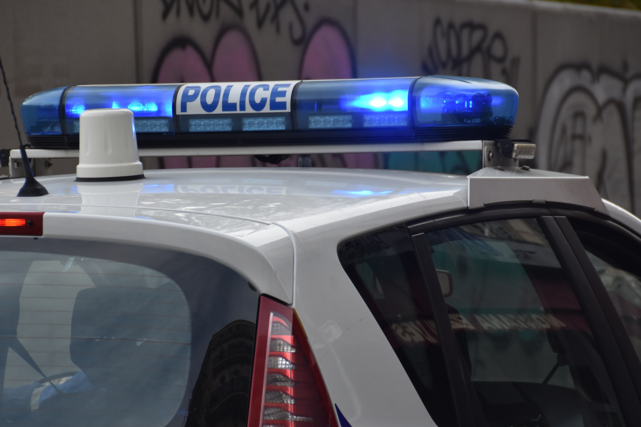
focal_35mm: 286
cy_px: 220
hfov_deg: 7.2
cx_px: 281
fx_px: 5085
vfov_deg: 4.8
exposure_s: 1/500
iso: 640
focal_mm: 155
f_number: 6
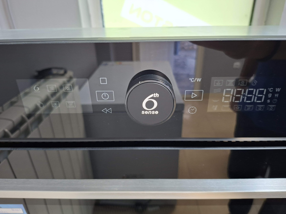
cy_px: 107
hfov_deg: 73.9
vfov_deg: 58.9
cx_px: 143
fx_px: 190
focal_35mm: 23
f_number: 1.8
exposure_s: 1/25
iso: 400
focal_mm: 5.54
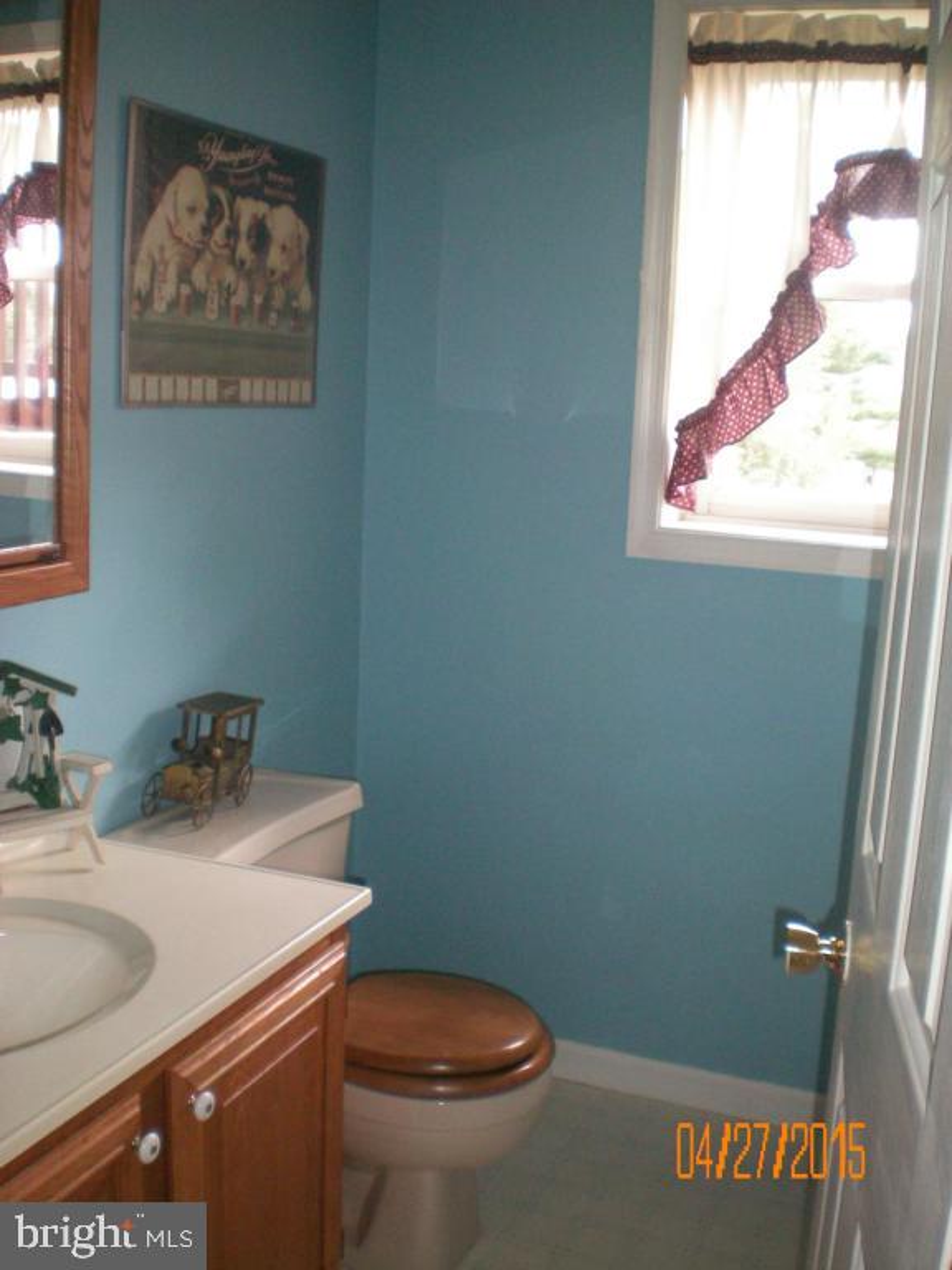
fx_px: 1393
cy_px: 635
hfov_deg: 37.7
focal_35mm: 38
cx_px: 476
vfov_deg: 49.0
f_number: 3.1
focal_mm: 6.3
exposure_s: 1/60
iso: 200
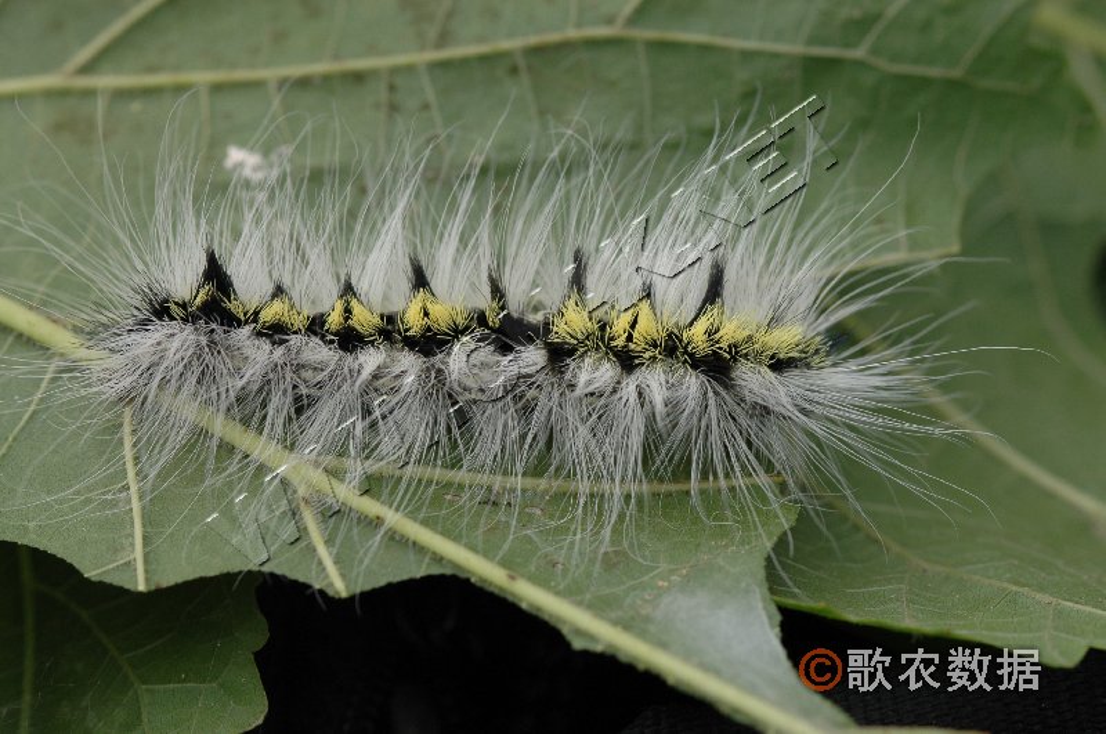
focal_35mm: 158
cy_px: 367
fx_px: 4832
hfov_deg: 13.1
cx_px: 553
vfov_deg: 8.7
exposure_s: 1/100
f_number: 10
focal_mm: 105
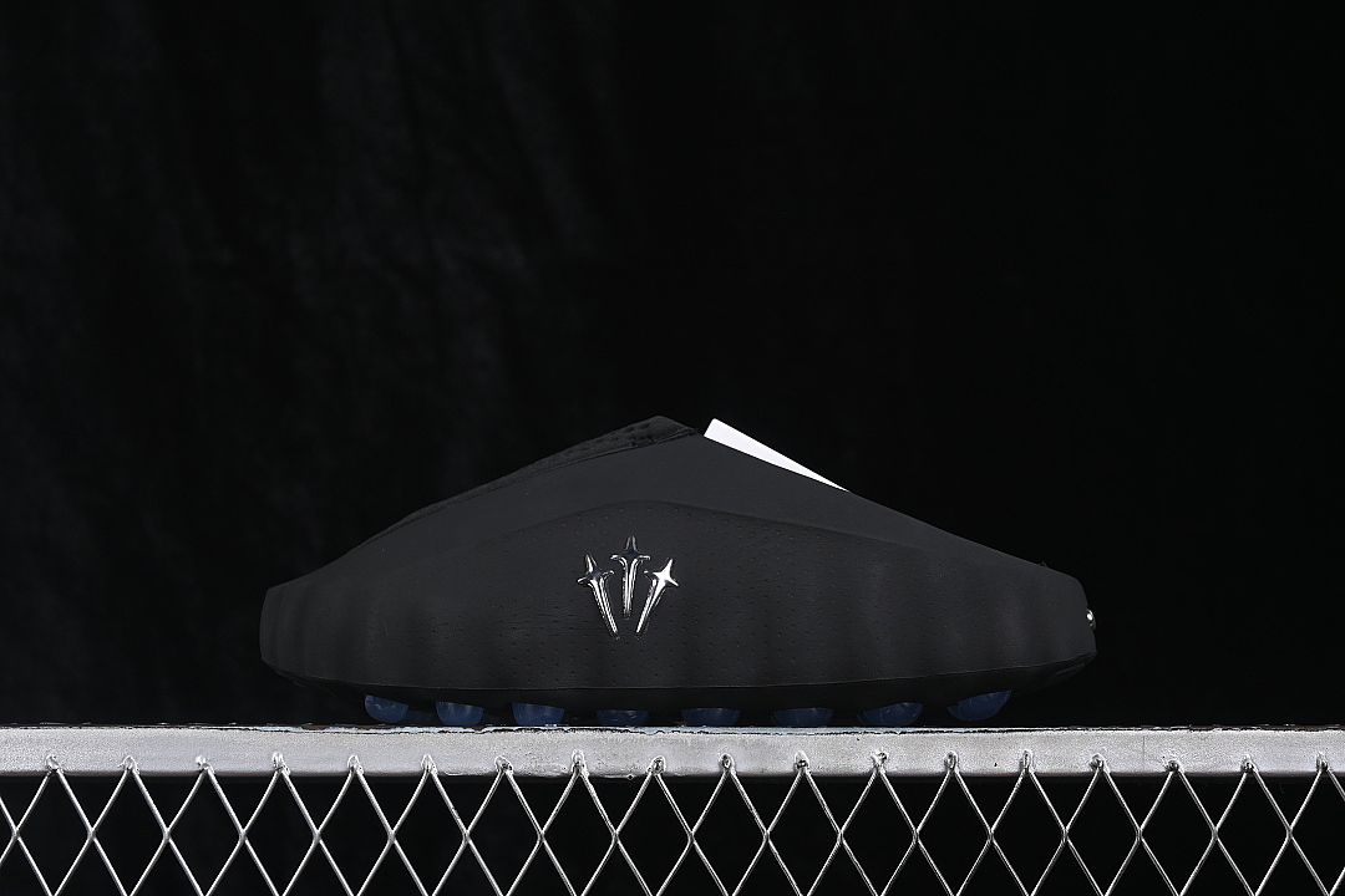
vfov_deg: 18.2
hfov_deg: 27.0
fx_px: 2802
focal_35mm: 75
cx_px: 672
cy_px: 448
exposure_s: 1/60
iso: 160
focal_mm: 50
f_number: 6.3
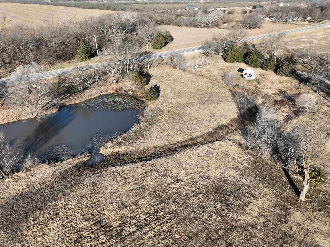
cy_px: 124
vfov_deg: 56.8
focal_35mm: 24
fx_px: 229
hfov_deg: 71.6
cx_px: 165
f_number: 2.8
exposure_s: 1/160
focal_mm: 12.29
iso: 150
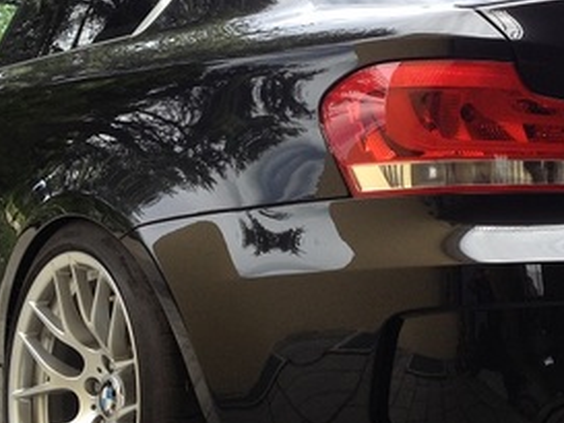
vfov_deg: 18.0
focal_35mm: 82
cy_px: 223
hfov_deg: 23.8
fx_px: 1337
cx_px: 357
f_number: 2.4
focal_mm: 4.28
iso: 50
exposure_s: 1/325
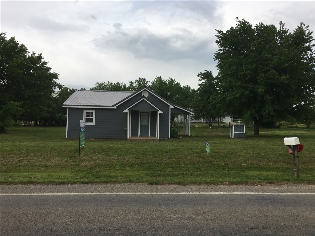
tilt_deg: +2.0
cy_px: 118
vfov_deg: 48.2
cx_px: 158
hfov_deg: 61.7
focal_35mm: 29
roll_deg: -2.0
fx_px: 264
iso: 25
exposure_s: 1/986
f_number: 2.2
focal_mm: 4.15
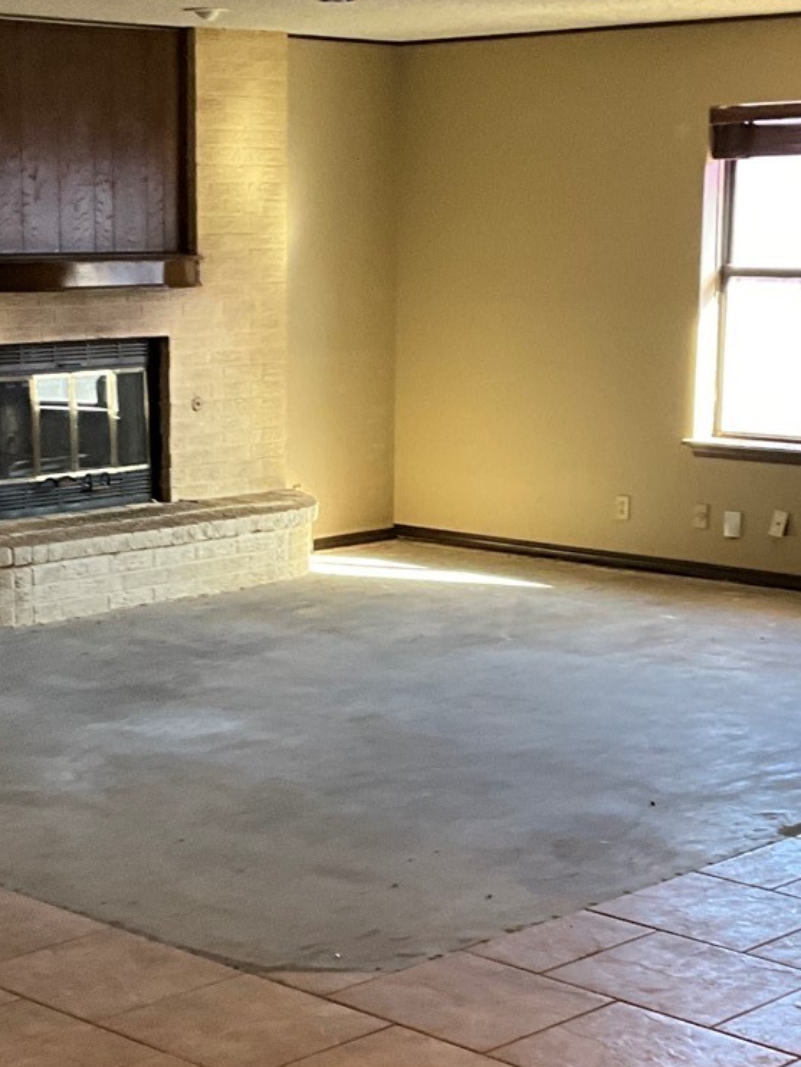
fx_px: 2313
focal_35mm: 75
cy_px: 624
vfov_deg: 25.9
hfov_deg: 19.6
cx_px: 279
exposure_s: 1/60
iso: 160
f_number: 1.8
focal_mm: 3
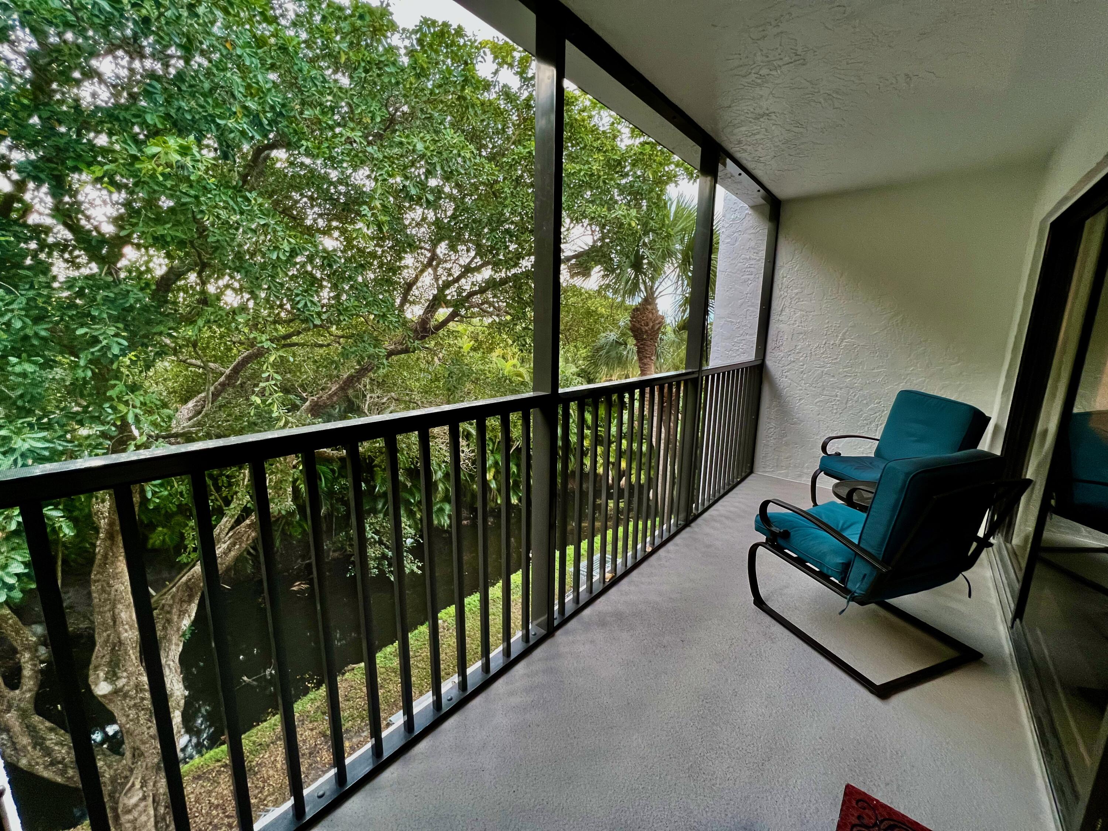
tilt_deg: -11.4
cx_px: 554
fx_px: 416
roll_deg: -0.7
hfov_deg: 106.2
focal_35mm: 13
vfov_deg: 89.9
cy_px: 416
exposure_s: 1/120
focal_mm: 1.57
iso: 250
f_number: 1.8
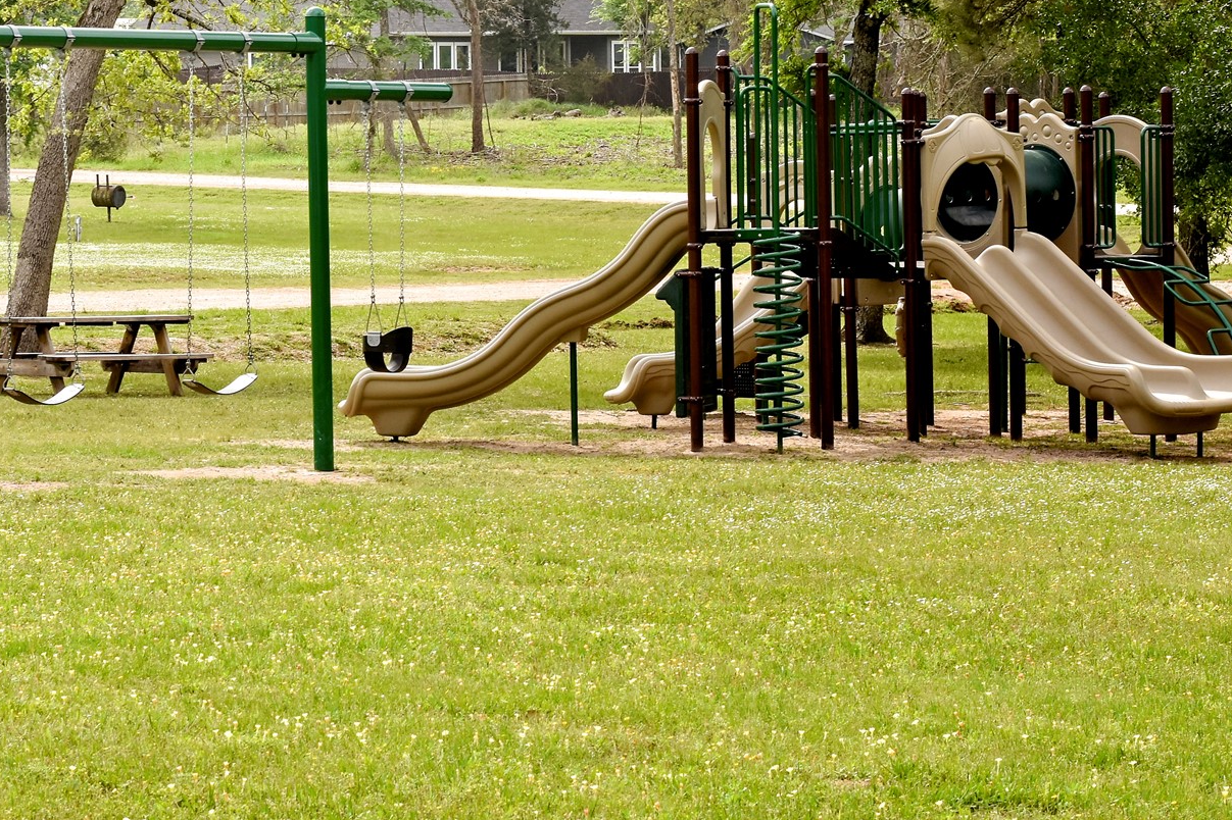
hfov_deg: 15.2
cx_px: 429
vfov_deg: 10.1
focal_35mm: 135
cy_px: 140
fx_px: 4618
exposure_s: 1/320
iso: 180
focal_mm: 50
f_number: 8
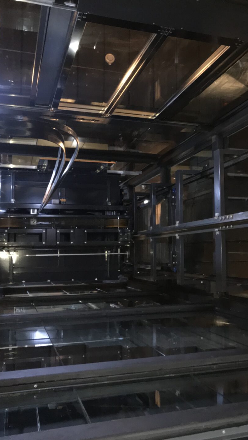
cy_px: 220
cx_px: 216
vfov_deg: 49.4
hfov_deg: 28.1
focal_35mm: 41
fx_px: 479
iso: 160
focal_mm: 3.99
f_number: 1.8
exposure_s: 1/17
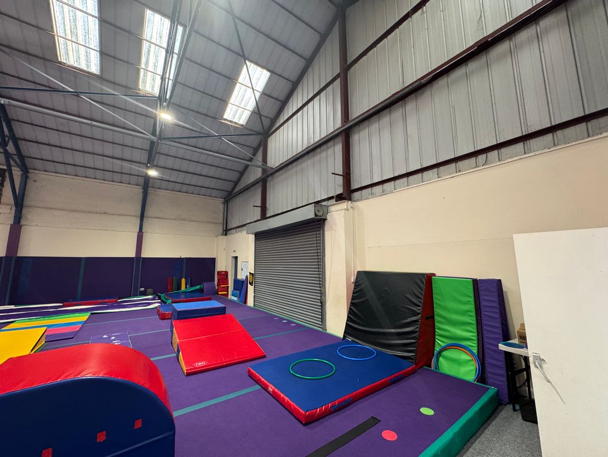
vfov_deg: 85.7
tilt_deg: +8.9
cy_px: 228
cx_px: 304
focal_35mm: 14
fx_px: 246
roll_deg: +0.5
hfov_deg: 102.1
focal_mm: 2.22
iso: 200
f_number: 2.2
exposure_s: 1/50
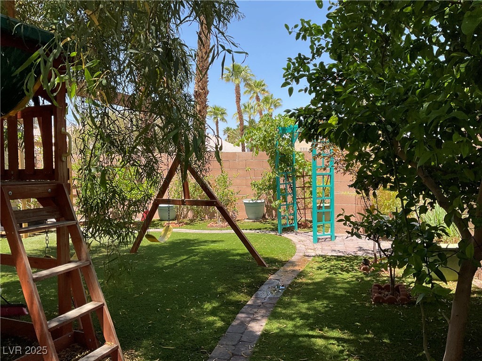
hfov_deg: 61.7
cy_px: 180
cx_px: 241
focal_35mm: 29
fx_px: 404
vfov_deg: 48.2
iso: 16
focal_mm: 3
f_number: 1.8
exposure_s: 1/642
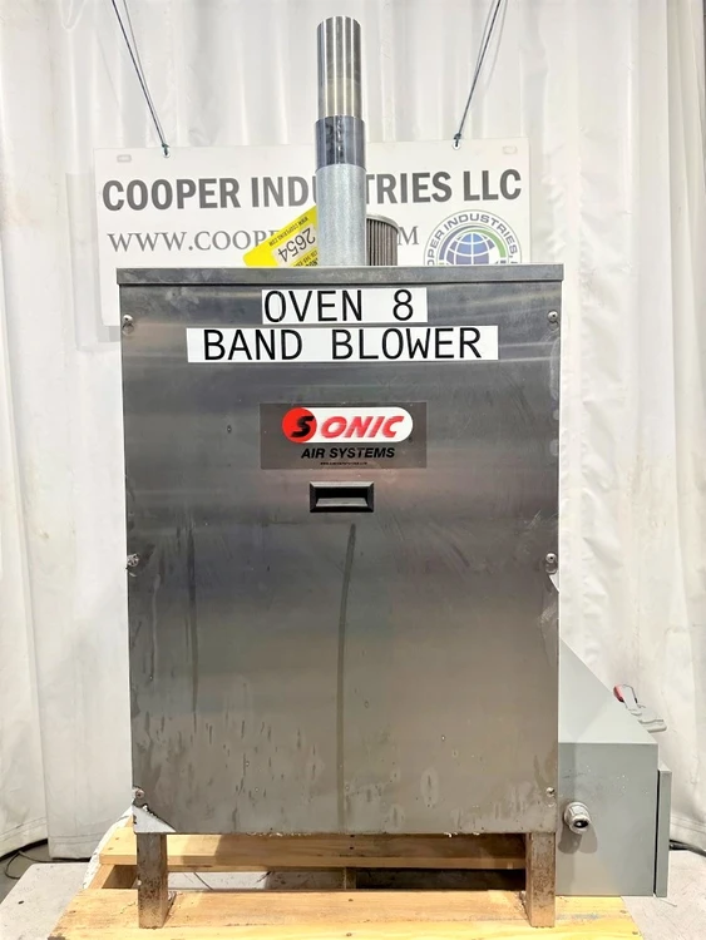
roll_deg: +1.7
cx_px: 353
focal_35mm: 24
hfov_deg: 56.8
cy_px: 470
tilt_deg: -2.5
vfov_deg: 71.6
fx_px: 652
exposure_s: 1/120
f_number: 1.78
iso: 160
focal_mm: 6.86
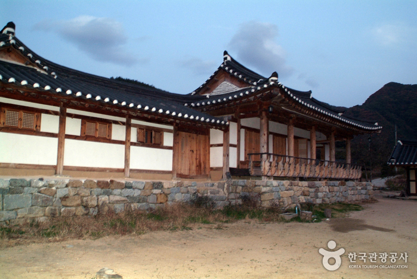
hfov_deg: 61.9
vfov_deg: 43.7
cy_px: 140
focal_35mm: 30
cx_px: 208
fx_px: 348
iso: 800
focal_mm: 20
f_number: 4.8
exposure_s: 1/4
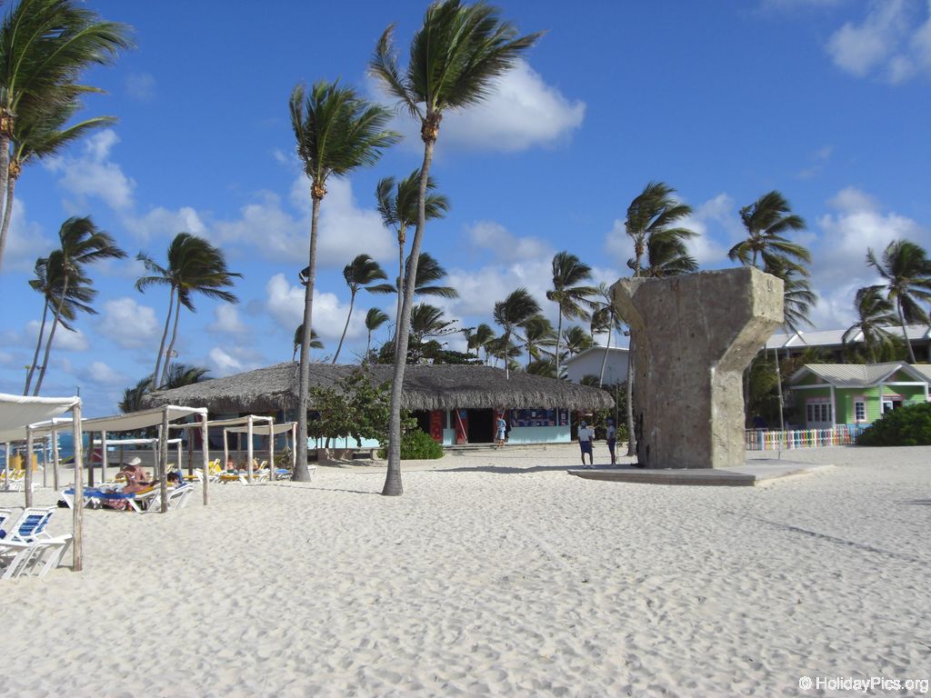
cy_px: 349
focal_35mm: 38
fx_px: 1022
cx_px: 466
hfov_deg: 49.0
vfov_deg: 37.7
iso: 64
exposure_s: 1/200
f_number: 8
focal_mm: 6.2
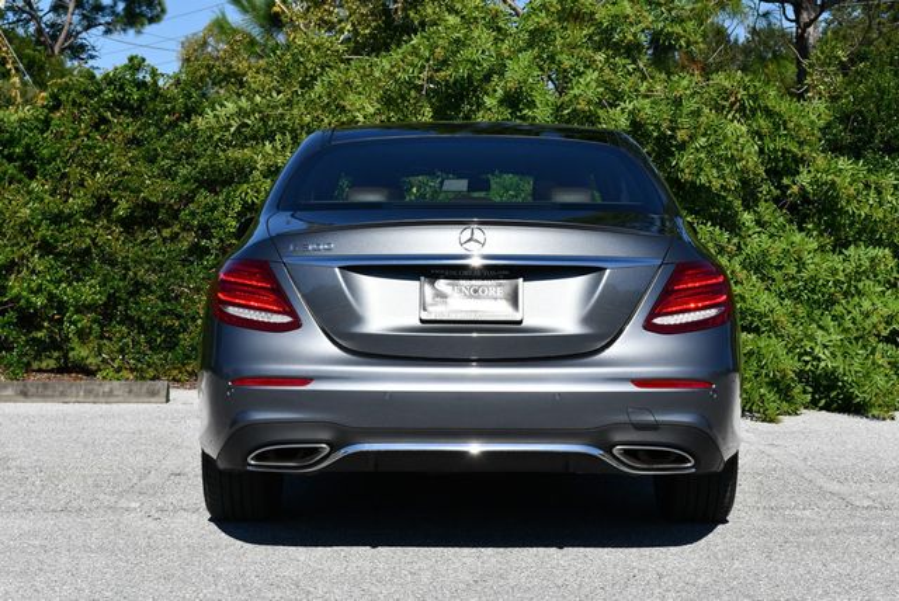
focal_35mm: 80
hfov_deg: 25.3
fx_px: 2000
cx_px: 450
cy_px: 300
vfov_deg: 17.1
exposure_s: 1/320
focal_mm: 40
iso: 100
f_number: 9
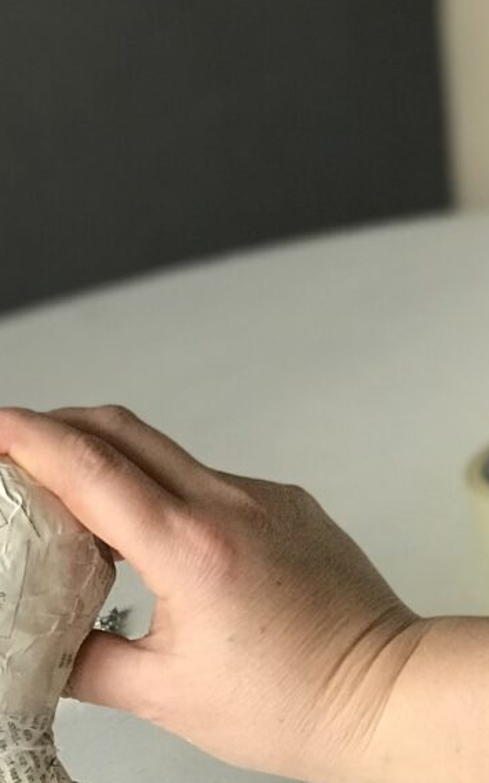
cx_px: -311
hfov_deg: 9.1
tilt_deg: -18.5
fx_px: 2985
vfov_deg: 14.9
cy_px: 529
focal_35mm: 140
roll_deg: +19.1
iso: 160
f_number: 2.8
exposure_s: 1/50
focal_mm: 6.6
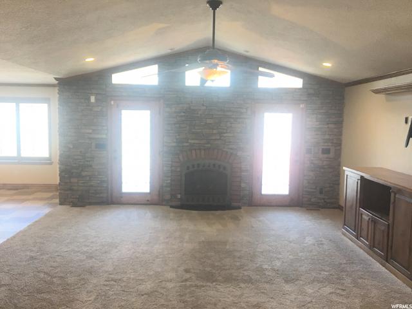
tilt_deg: -4.8
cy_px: 154
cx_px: 206
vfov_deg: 48.2
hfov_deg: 61.7
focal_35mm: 29
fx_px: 345
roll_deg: -1.7
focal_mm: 4.15
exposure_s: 1/30
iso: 32
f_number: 2.2
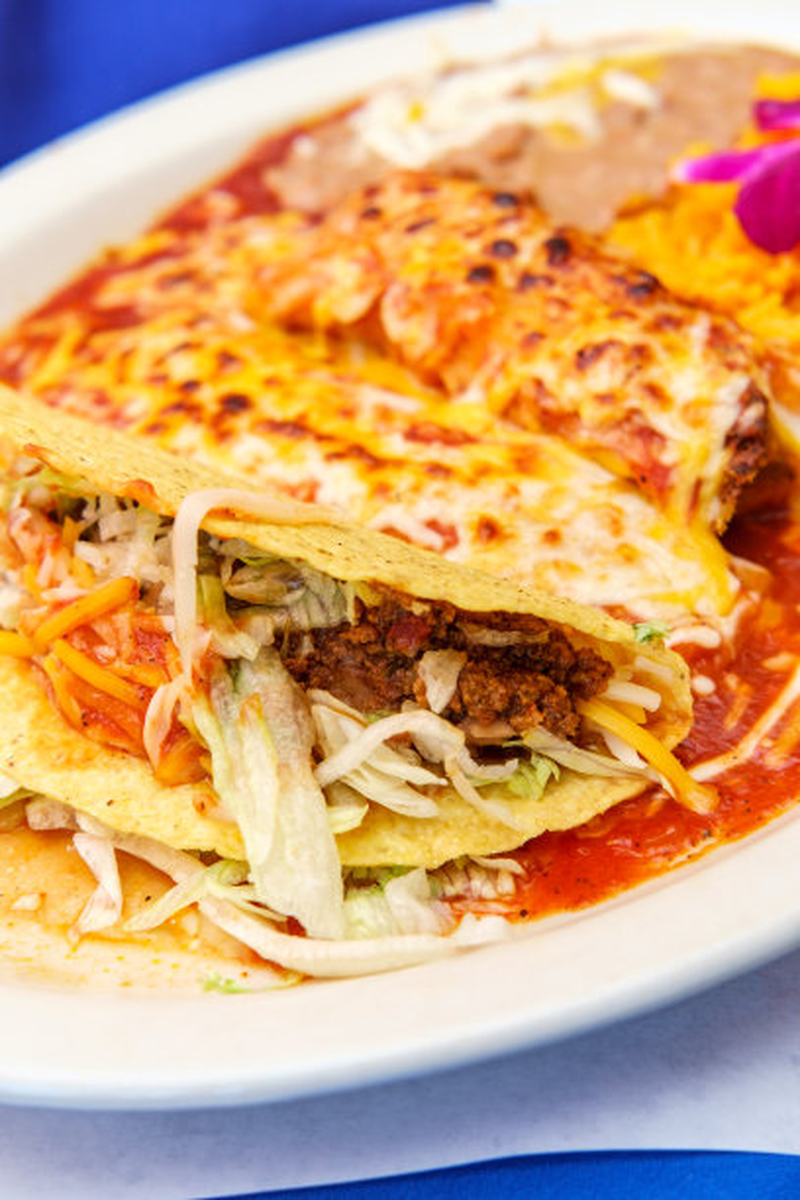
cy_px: 600
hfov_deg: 25.5
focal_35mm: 53
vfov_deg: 37.5
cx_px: 400
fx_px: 1767
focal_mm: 35
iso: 320
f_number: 5
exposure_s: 1/125
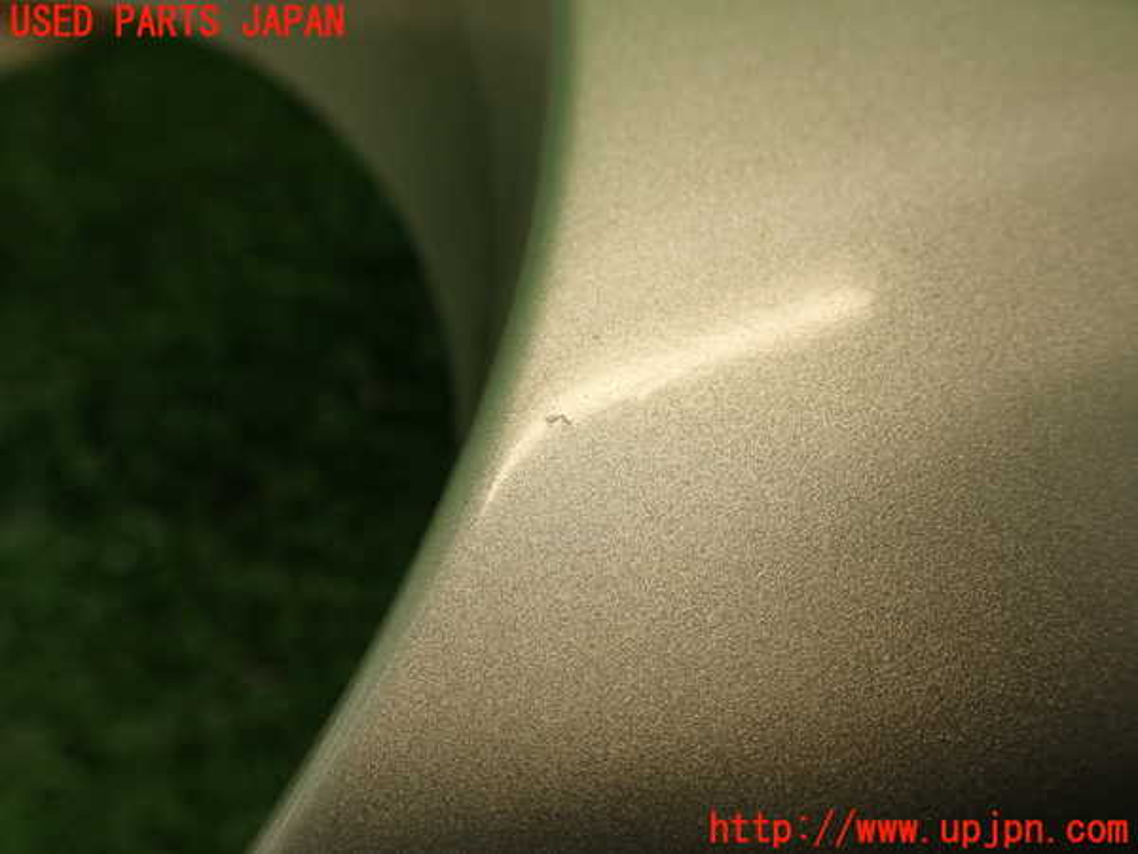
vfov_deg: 44.2
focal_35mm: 32
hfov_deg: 56.8
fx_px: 1052
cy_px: 427
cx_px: 569
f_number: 3.2
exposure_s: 1/60
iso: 100
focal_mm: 5.79
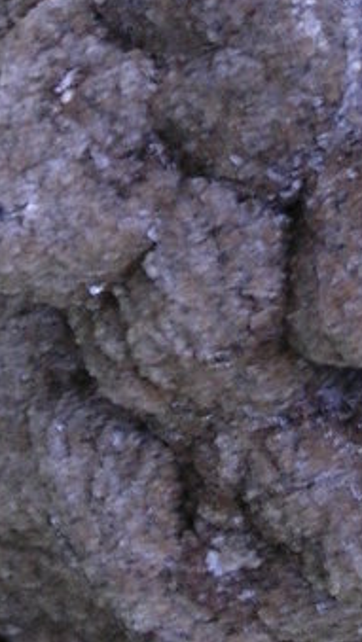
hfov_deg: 6.6
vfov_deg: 11.6
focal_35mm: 185
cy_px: 98
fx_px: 3153
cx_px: 128
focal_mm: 6
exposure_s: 1/8.2
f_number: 2.7
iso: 50
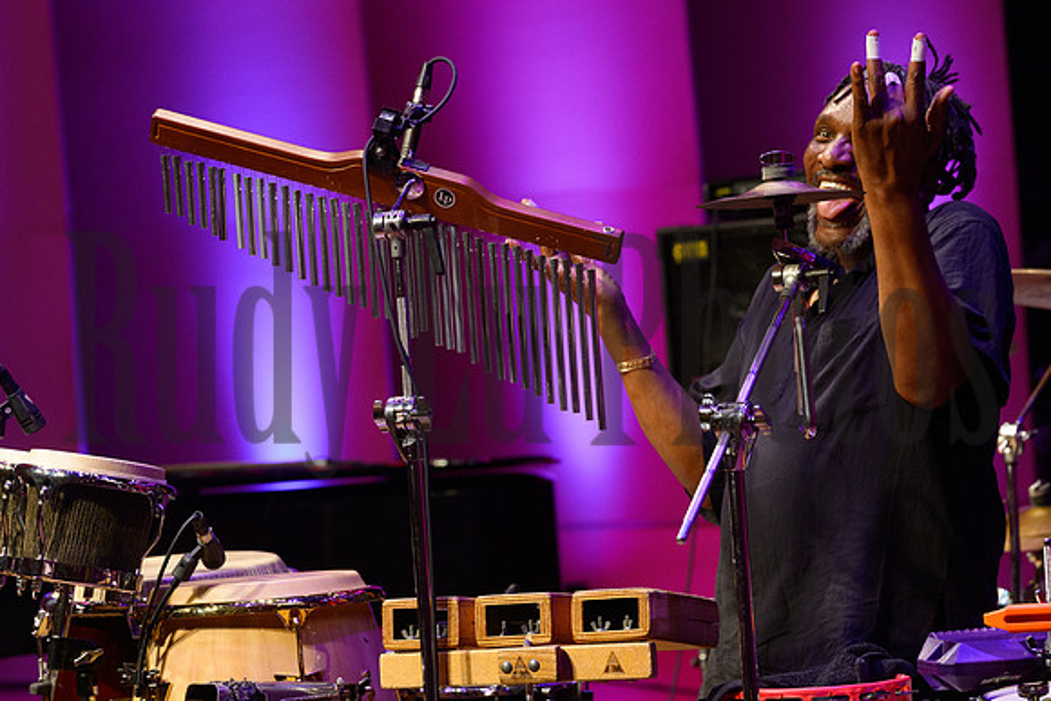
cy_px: 350
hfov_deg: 14.2
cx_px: 526
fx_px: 4234
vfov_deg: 9.5
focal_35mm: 145
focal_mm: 145
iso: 5000
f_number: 8
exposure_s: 1/250
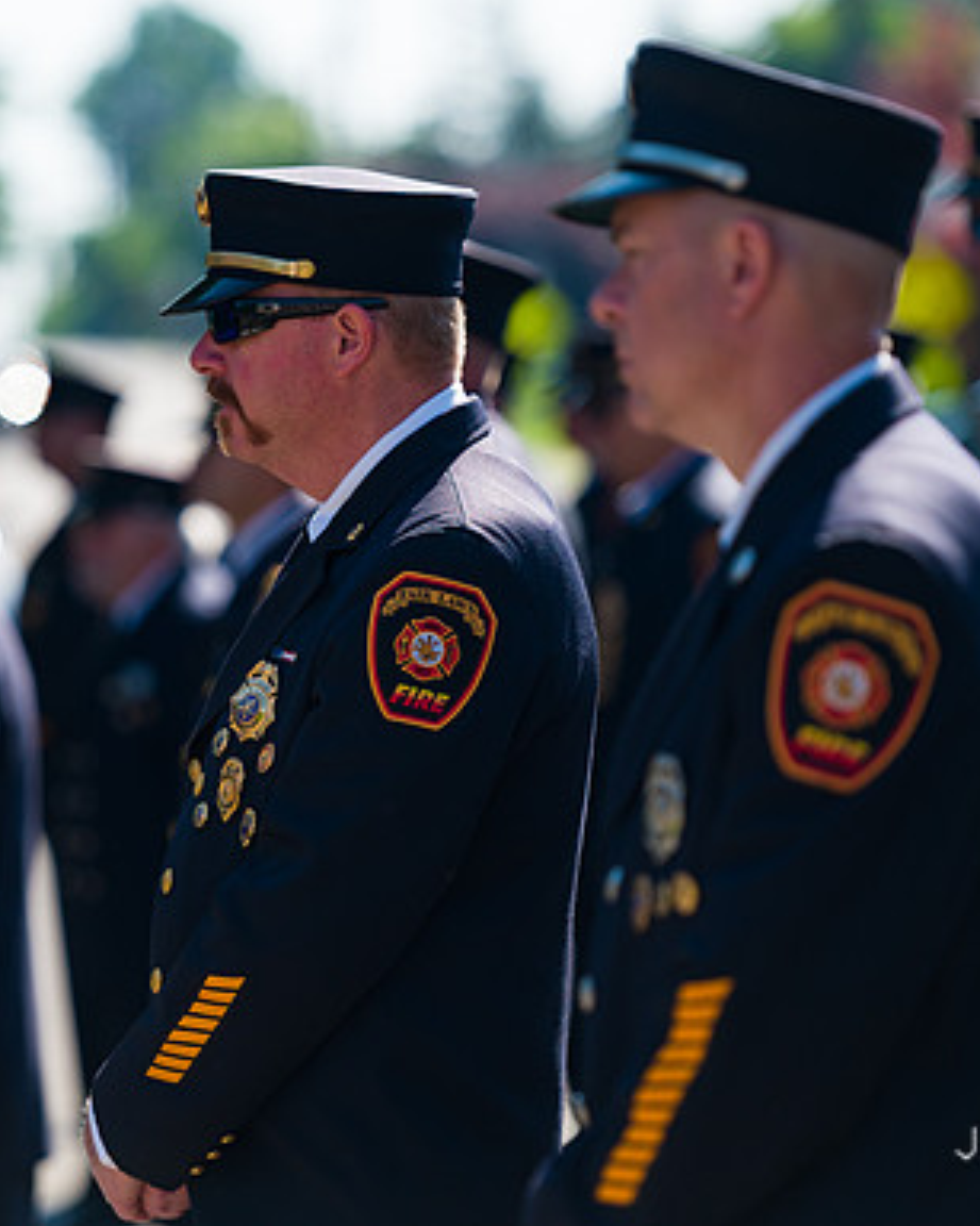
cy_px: 613
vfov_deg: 8.3
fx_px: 8487
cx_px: 335
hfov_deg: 6.6
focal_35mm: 234
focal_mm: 165
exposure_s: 1/3200
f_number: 3.2
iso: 200
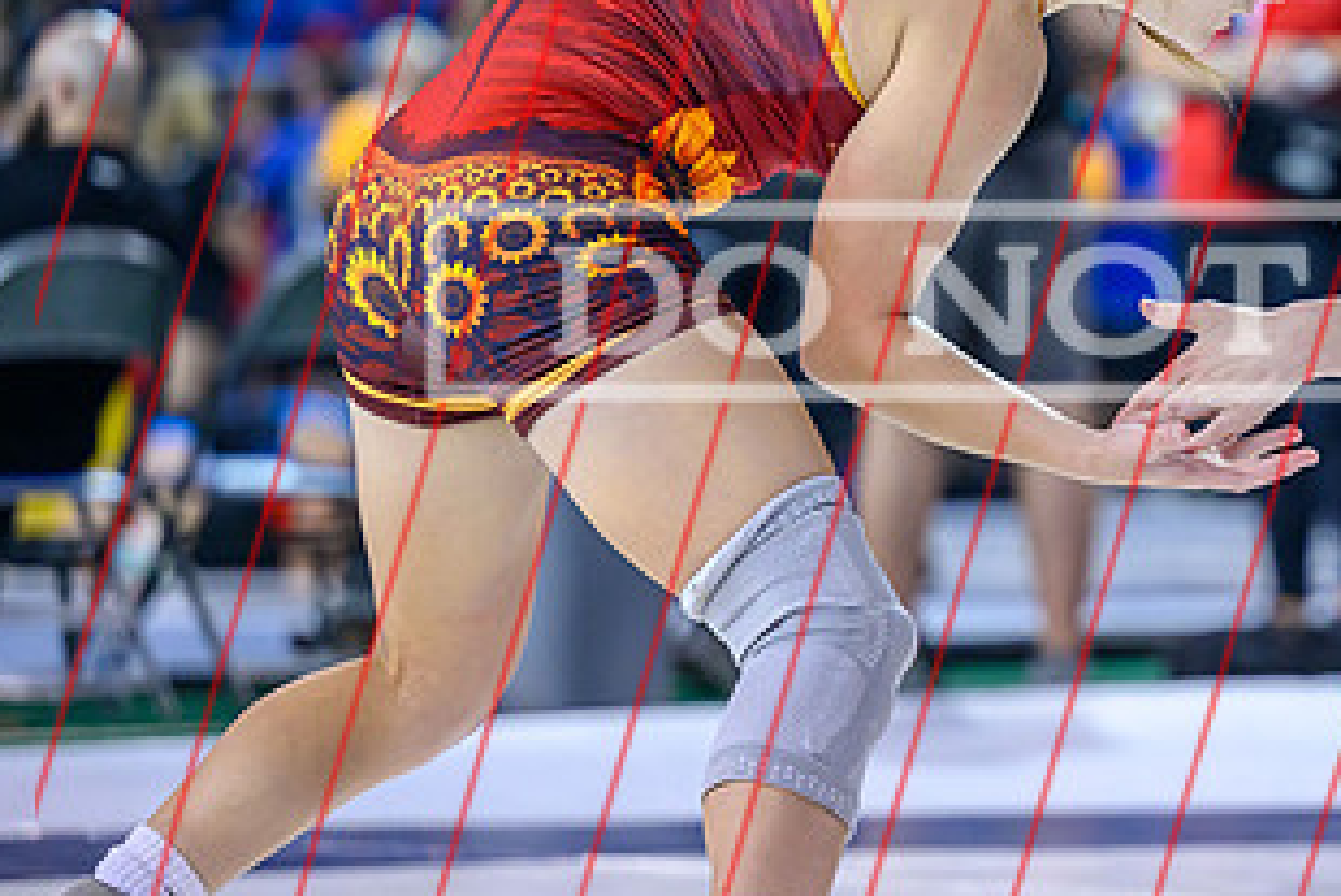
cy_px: 237
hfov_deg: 7.9
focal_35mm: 259
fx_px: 9652
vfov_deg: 5.3
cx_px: 1402
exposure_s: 1/800
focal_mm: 120
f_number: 2.8
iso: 2000
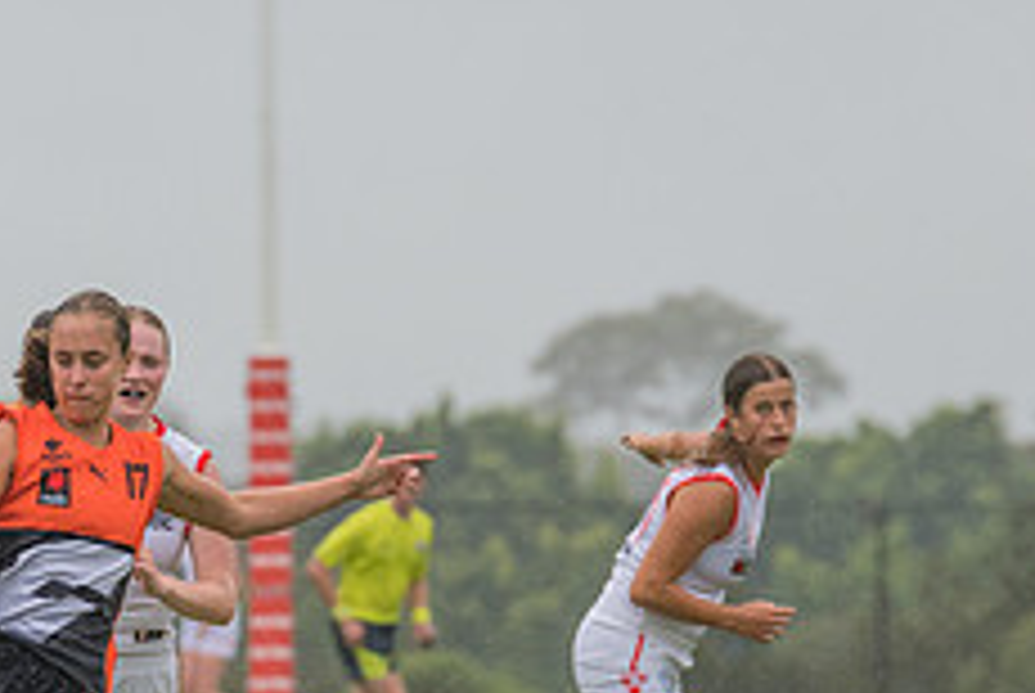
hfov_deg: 2.5
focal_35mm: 824
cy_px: 653
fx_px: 23720
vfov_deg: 1.7
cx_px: -4
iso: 800
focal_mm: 300
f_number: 7.1
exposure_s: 1/1600
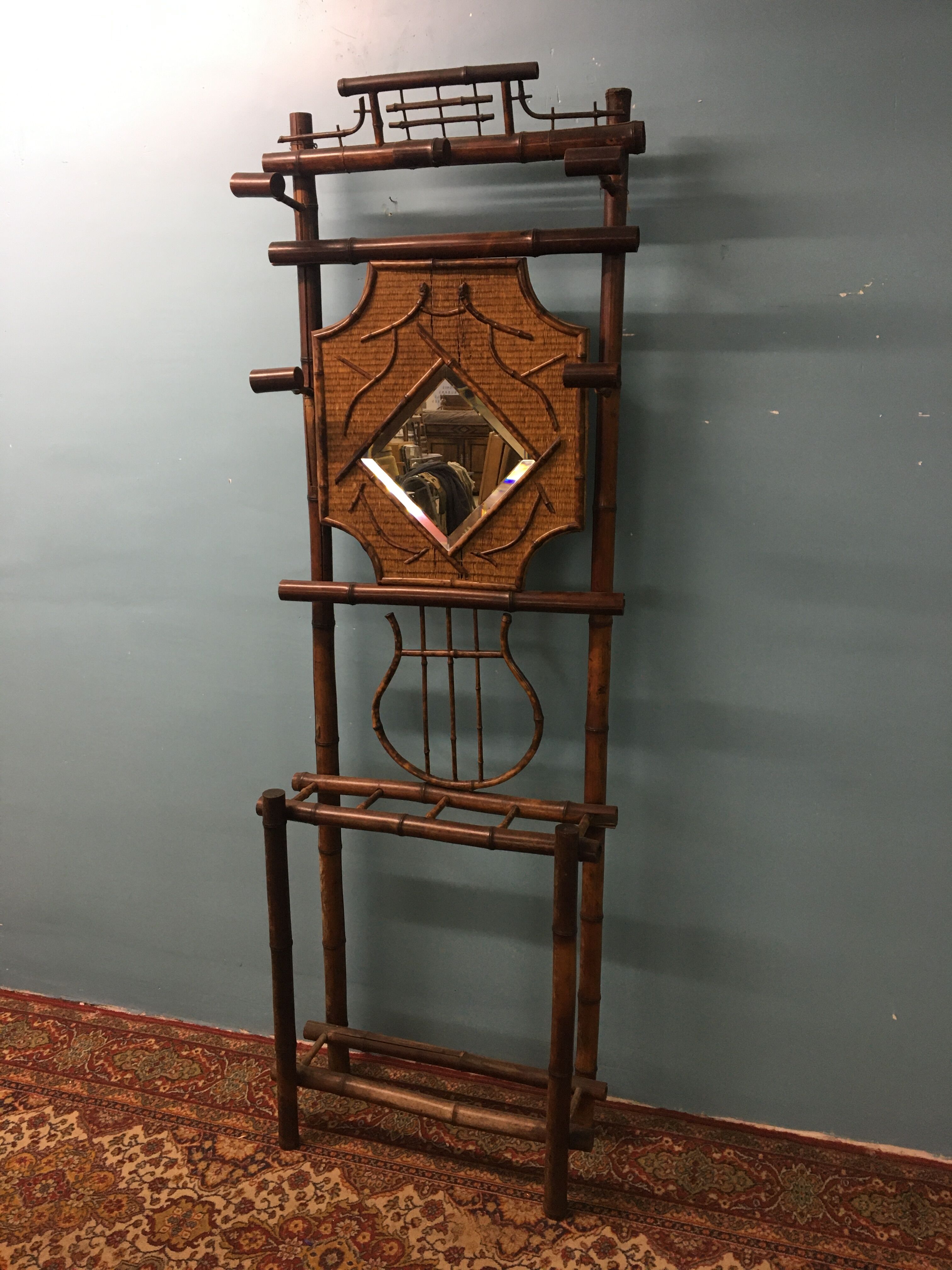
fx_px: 1063
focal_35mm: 29
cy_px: 635
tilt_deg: -14.6
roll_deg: +0.4
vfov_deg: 61.7
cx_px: 476
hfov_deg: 48.2
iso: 125
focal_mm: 4.15
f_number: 2.2
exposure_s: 1/33
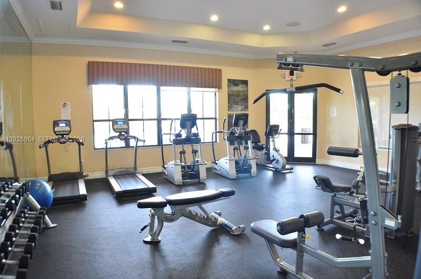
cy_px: 140
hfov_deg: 62.0
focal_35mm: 30
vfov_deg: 43.5
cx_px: 210
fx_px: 350
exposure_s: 1/8
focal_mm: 20
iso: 200
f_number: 3.8
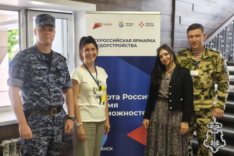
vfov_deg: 28.6
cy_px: 78
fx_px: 305
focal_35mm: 47
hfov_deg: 41.9
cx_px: 117
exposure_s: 1/200
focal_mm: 7.1
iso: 800
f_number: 4.5
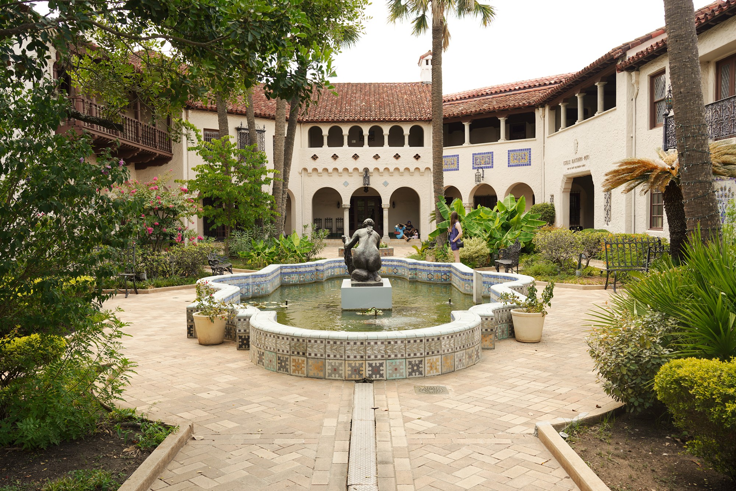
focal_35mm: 31
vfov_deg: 42.3
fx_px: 634
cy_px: 246
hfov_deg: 60.3
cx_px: 368
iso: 100
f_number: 7.1
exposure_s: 1/100
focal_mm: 31
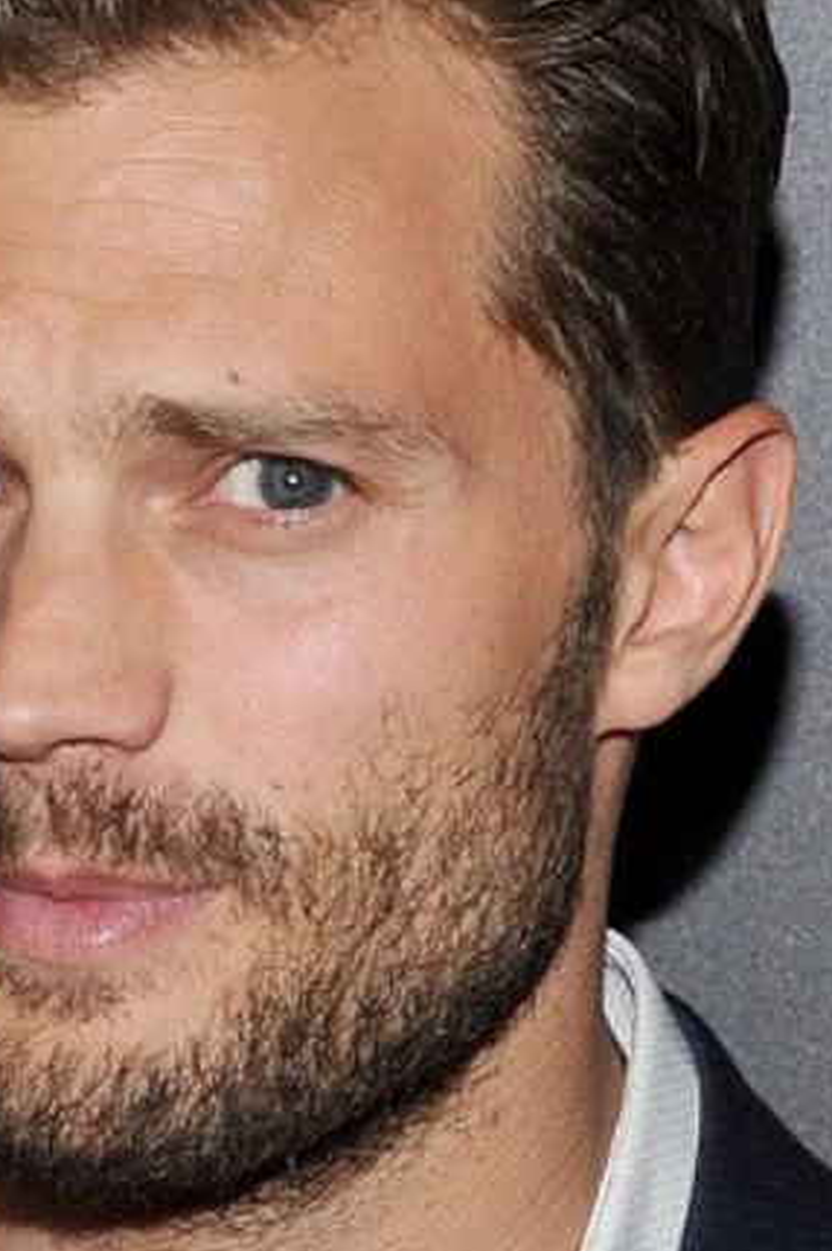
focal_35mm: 188
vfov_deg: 10.9
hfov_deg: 7.3
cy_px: 874
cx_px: 125
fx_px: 6527
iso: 500
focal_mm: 78
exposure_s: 1/200
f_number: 7.1
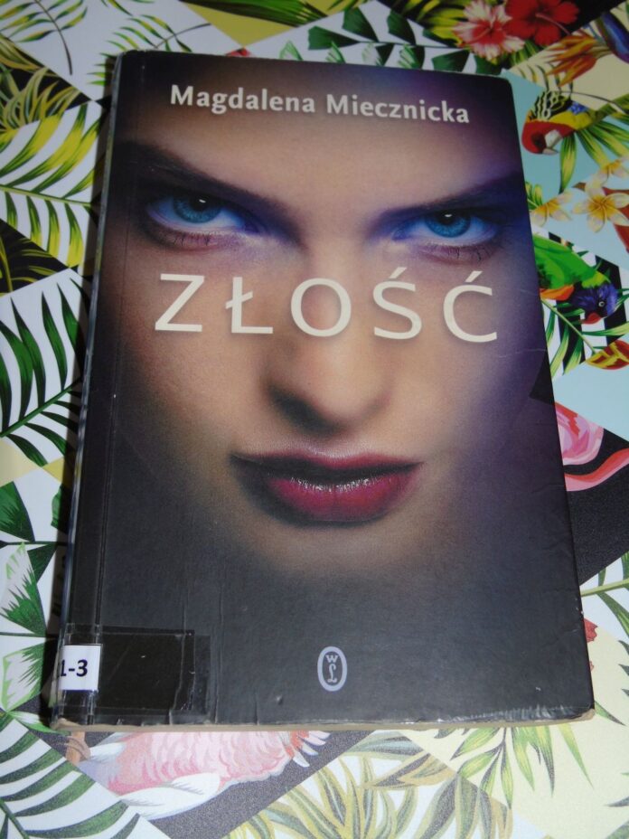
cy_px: 420
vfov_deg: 54.0
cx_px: 314
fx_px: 824
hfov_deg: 41.8
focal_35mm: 34
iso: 80
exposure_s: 1/40
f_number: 3.8
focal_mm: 6.1
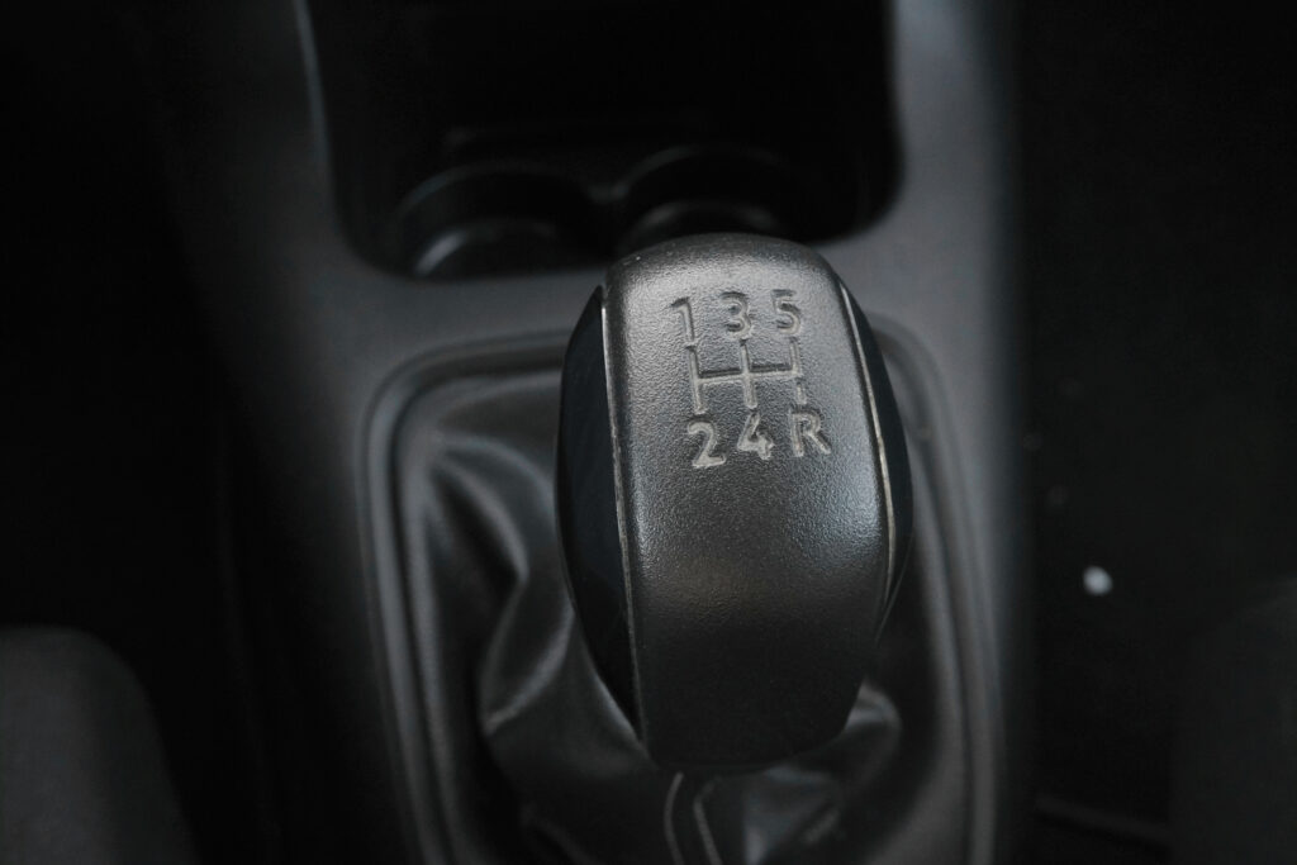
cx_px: 648
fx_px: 1261
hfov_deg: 54.4
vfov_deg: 37.9
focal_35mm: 35
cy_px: 432
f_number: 8
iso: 2000
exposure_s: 1/60
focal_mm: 23.5
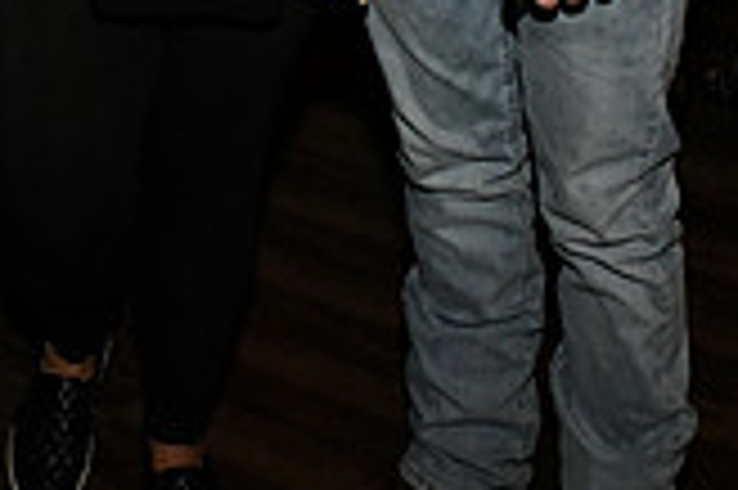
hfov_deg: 21.4
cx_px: 4
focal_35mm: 92
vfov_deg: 13.4
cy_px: -371
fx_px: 1884
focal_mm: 26
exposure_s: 1/60
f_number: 11
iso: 6400
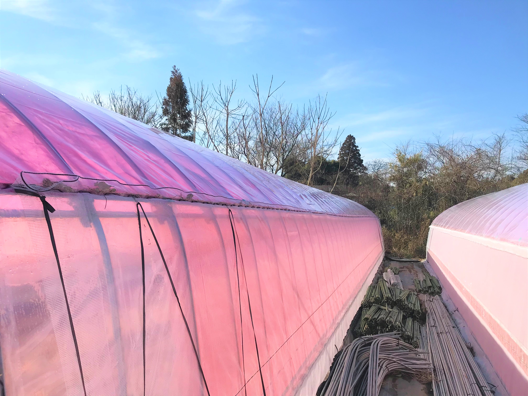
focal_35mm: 28
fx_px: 427
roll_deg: -1.6
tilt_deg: +3.2
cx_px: 264
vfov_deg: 49.7
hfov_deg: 63.4
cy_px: 198
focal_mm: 3.99
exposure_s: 1/3300
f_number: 1.8
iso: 20
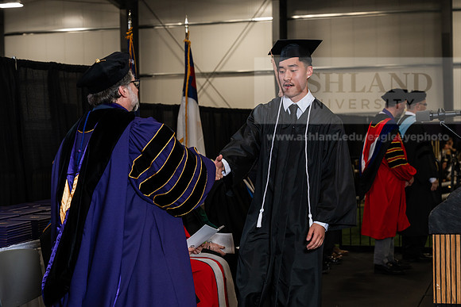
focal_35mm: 70
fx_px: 897
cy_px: 154
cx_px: 230
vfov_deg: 19.5
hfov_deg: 28.8
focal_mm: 70
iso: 1250
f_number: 5
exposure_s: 1/200
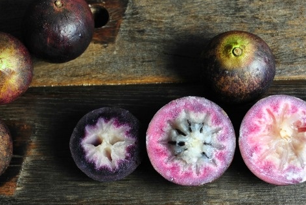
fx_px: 519
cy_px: 88
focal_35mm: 61
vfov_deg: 22.3
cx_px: 138
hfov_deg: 32.8
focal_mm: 32
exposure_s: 1/13
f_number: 5.6
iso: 100
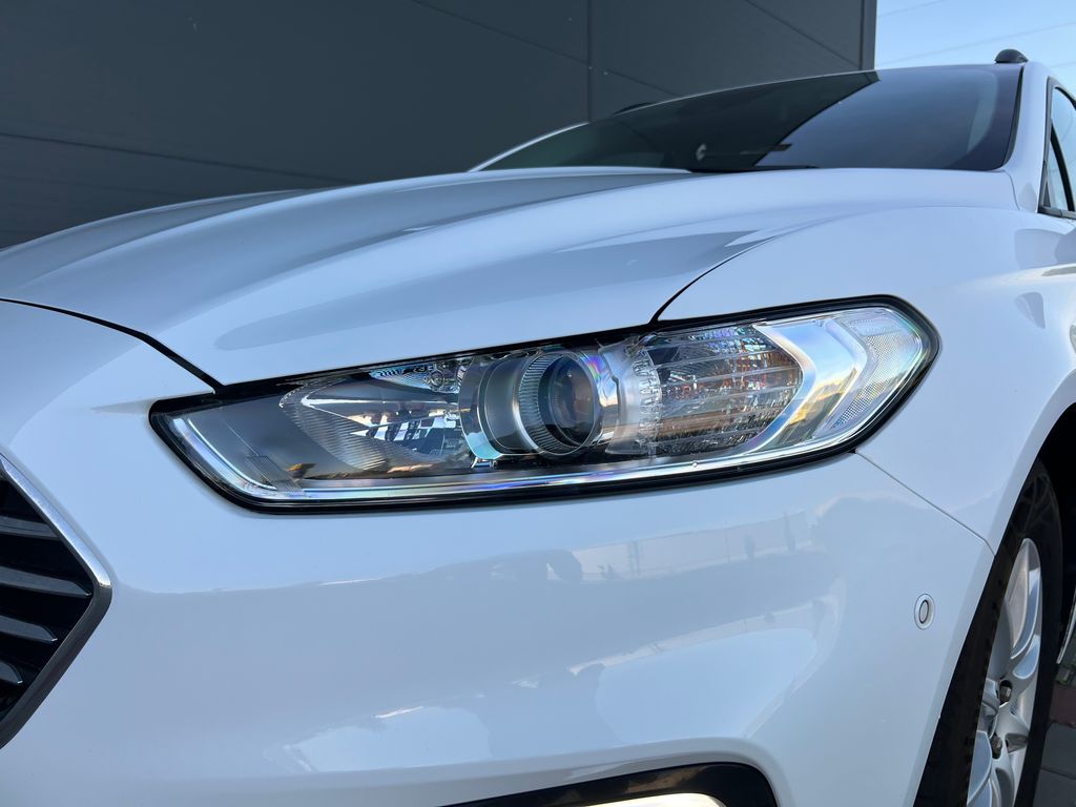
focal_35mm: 26
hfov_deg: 67.3
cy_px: 404
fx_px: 808
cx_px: 538
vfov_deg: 53.1
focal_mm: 5.7
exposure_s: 1/439
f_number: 1.5
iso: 50
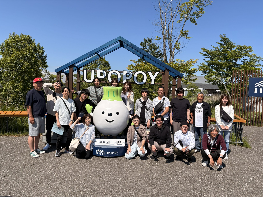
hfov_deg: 67.3
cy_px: 98
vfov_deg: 53.1
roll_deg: -0.7
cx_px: 132
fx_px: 198
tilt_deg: -1.6
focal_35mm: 26
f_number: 1.6
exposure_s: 1/4329
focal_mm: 5.96
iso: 64
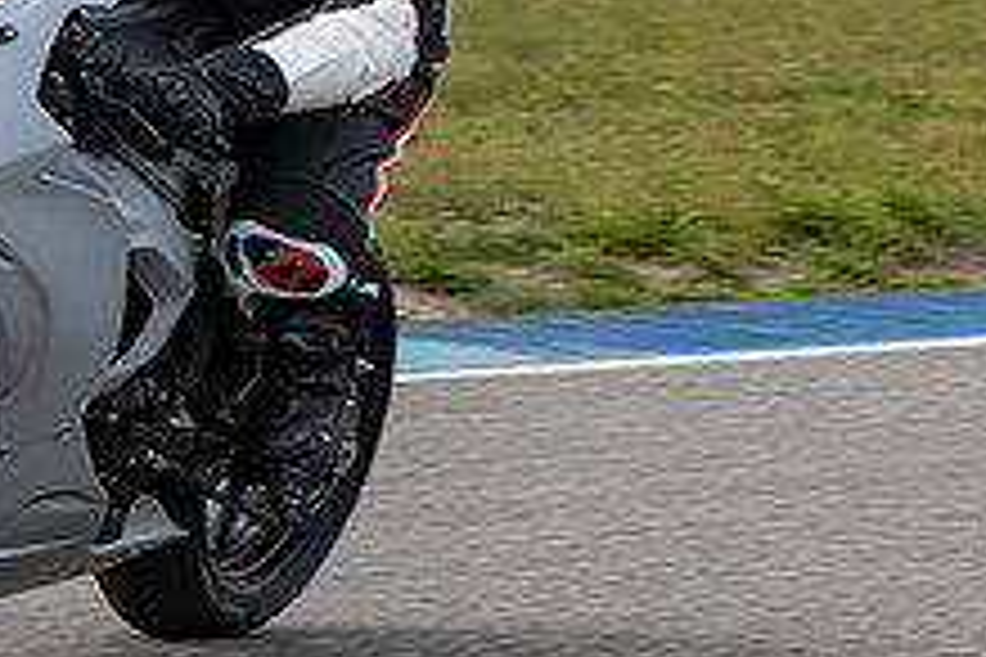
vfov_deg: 2.6
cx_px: 187
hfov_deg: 3.9
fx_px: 14652
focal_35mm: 535
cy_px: 91
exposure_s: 1/800
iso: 800
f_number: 11
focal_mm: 180
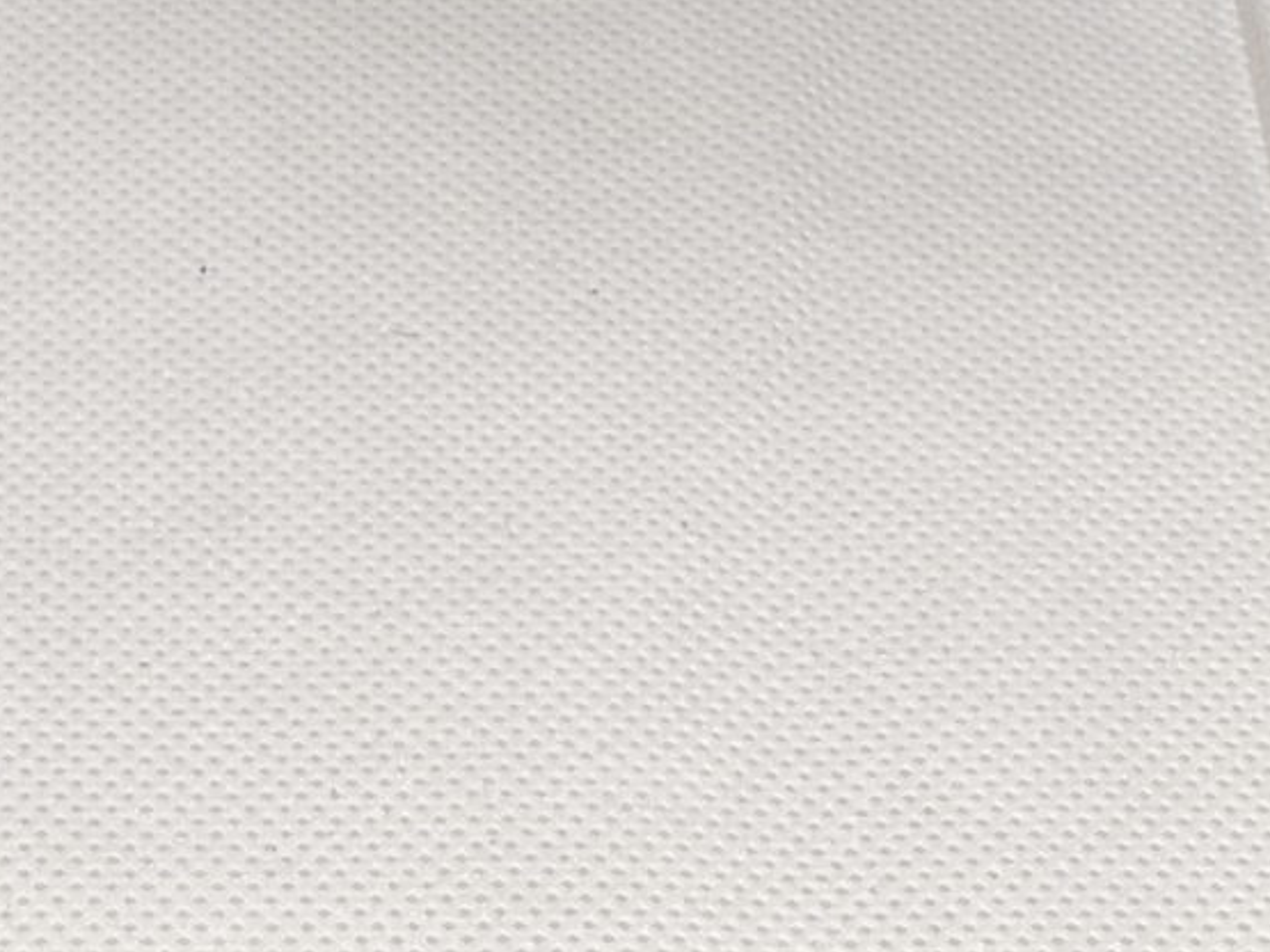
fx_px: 4402
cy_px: -1144
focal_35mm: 120
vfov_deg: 10.9
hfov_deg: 16.3
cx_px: 263
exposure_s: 1/100
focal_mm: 4.3
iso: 50
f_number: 2.4
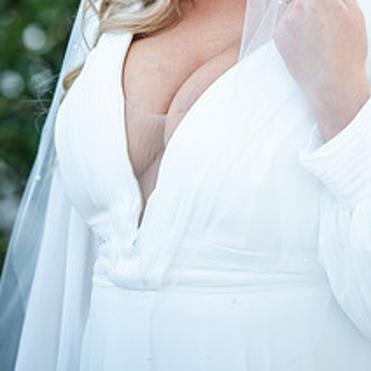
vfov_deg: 5.9
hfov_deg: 5.9
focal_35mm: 297
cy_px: -19
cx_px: 250
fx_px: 3601
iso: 640
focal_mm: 165
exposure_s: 1/1250
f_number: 3.5
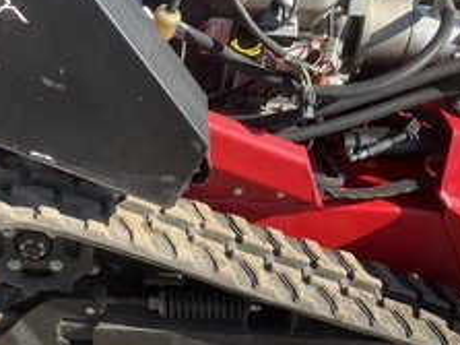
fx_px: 691
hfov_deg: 36.5
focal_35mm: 52
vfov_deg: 27.4
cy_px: 281
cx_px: 159
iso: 25
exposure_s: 1/580
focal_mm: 3
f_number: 1.8
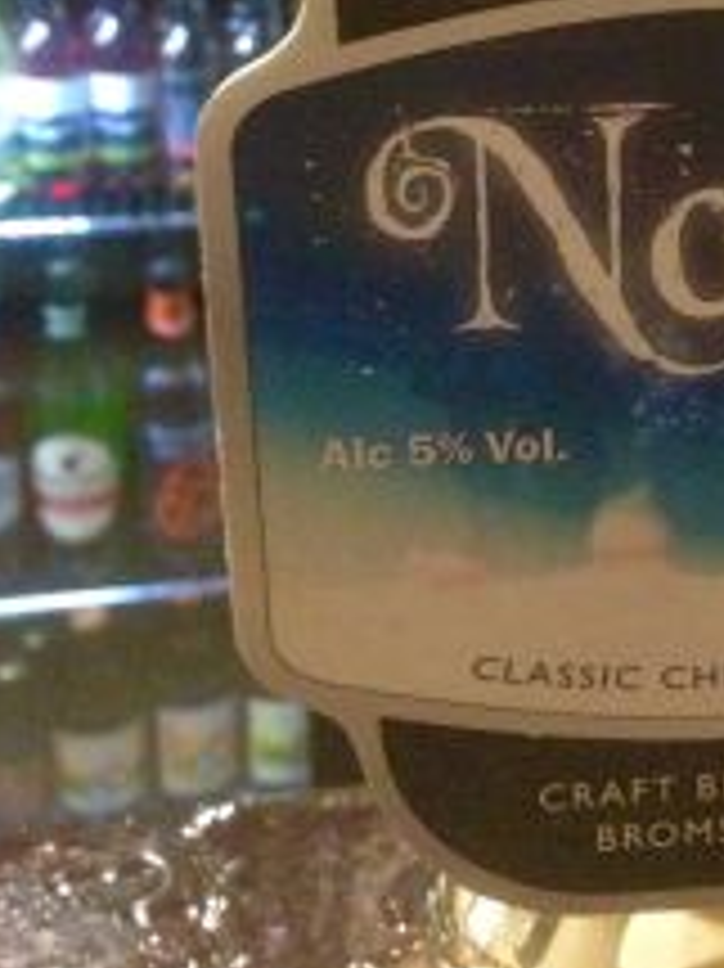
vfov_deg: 23.4
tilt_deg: -17.3
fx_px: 2289
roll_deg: -3.5
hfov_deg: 17.3
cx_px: 809
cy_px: 151
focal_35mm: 82
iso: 800
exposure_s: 1/15
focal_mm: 4.12
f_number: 2.4
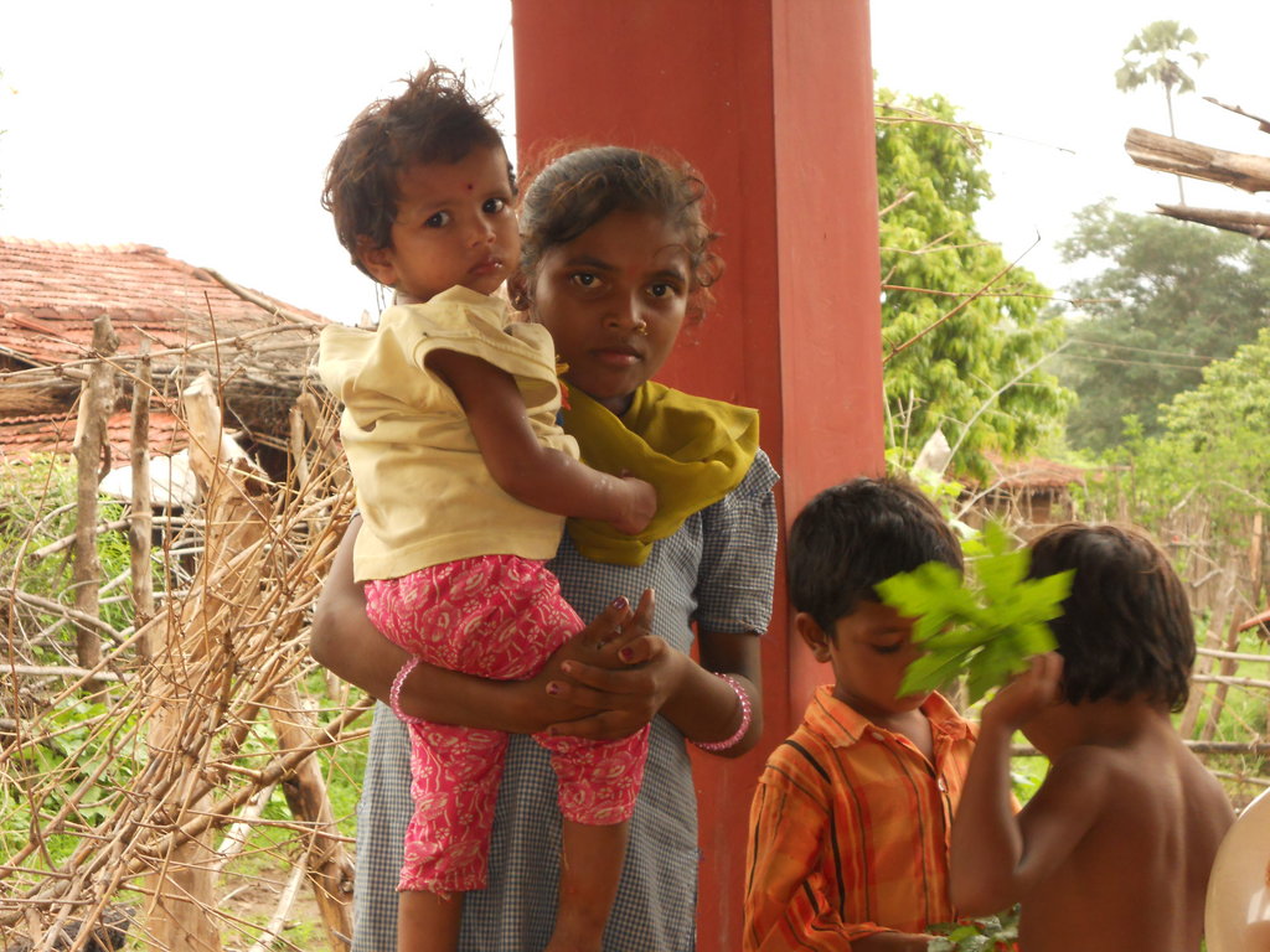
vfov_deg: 19.1
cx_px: 635
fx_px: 2825
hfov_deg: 25.3
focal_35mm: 77
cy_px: 476
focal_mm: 13.9
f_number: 5.9
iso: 200
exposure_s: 1/60
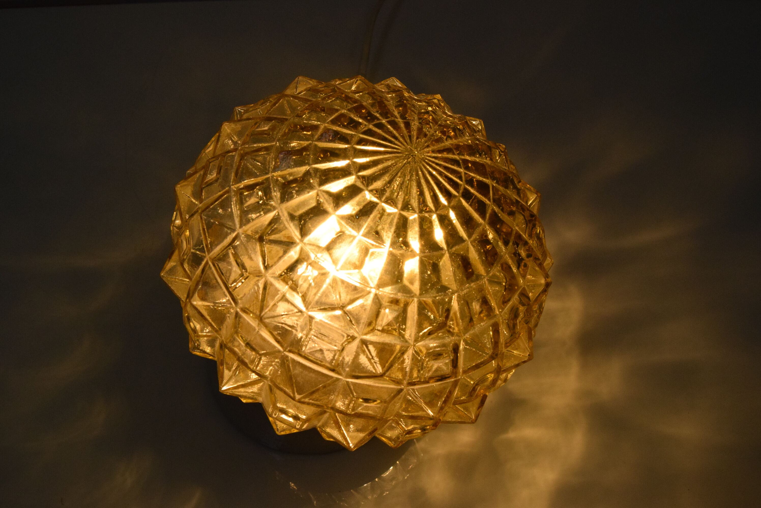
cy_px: 254
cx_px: 380
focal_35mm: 30
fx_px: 635
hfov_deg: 61.9
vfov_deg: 43.7
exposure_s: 1/500
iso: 1600
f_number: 11
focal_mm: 20
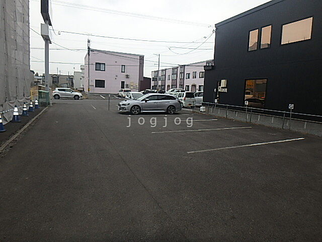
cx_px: 161
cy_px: 121
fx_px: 195
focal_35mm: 21
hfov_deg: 79.0
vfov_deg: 63.4
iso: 160
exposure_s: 1/60
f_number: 3.5
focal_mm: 3.7
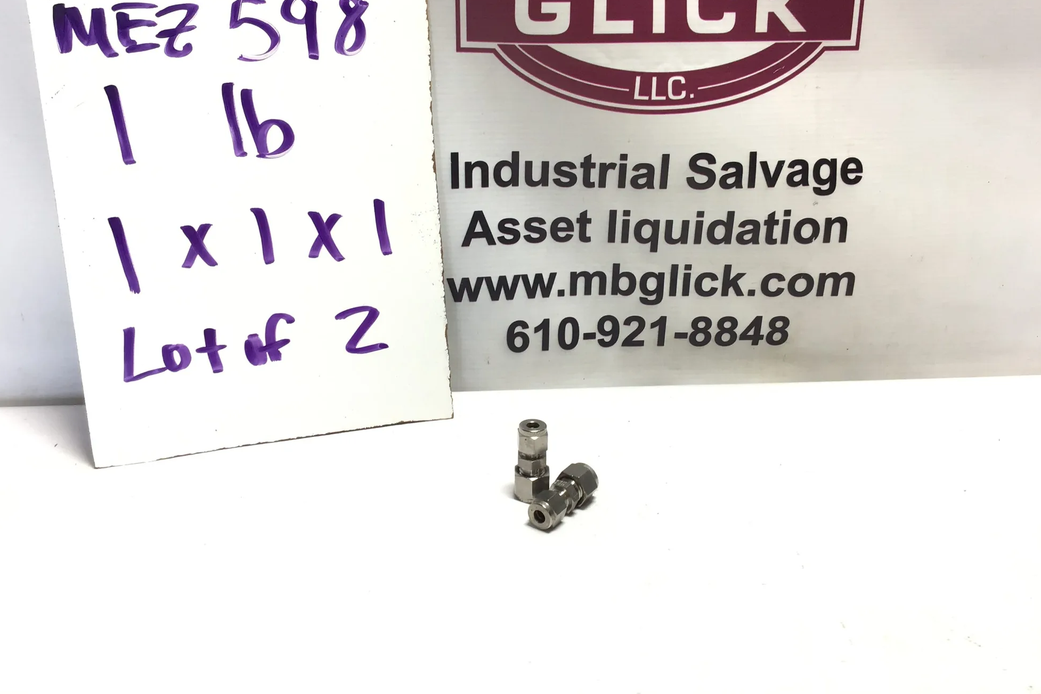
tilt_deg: -18.6
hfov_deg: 57.2
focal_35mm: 33
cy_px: 298
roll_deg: +0.5
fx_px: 954
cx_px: 510
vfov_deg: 39.9
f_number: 2.4
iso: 25
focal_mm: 3.3
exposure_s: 1/132
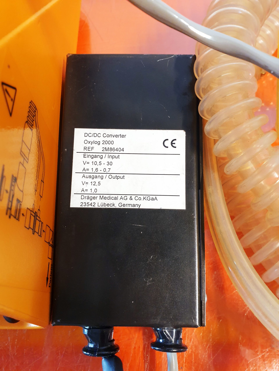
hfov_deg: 53.1
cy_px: 186
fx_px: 279
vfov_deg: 67.3
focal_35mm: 26
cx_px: 140
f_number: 2.4
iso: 320
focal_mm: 4.3
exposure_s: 1/33
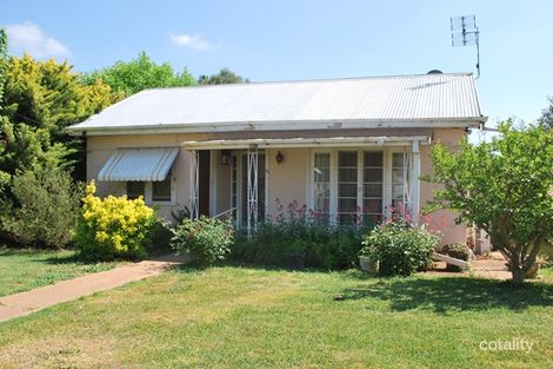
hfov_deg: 57.2
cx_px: 276
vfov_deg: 39.9
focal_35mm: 33
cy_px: 184
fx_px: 507
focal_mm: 22
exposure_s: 1/200
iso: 100
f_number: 7.1
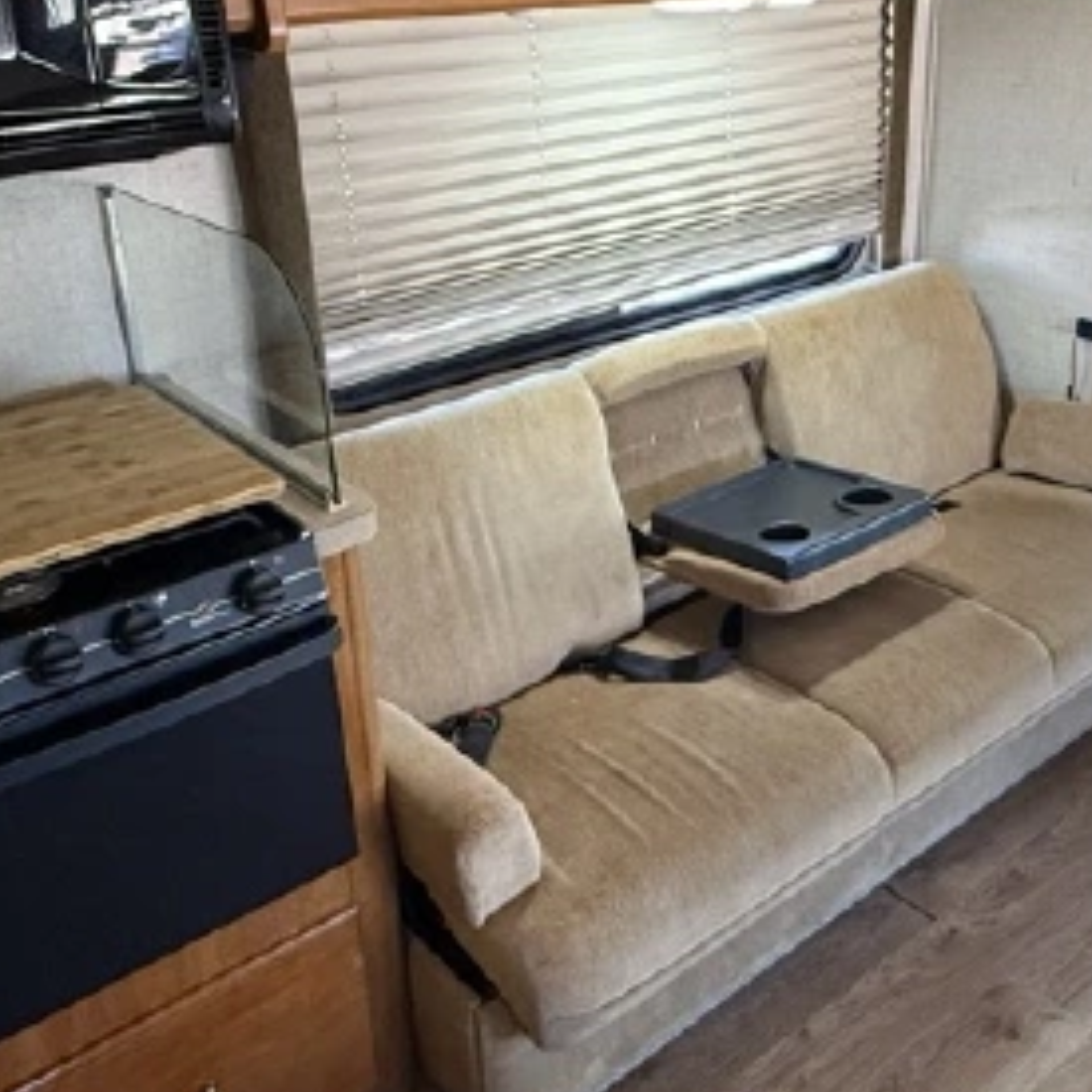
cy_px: 437
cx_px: 675
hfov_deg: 45.7
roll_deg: +1.4
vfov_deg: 45.8
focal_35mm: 36
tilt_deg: -21.7
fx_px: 1285
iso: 320
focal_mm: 2.22
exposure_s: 1/63
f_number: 2.2
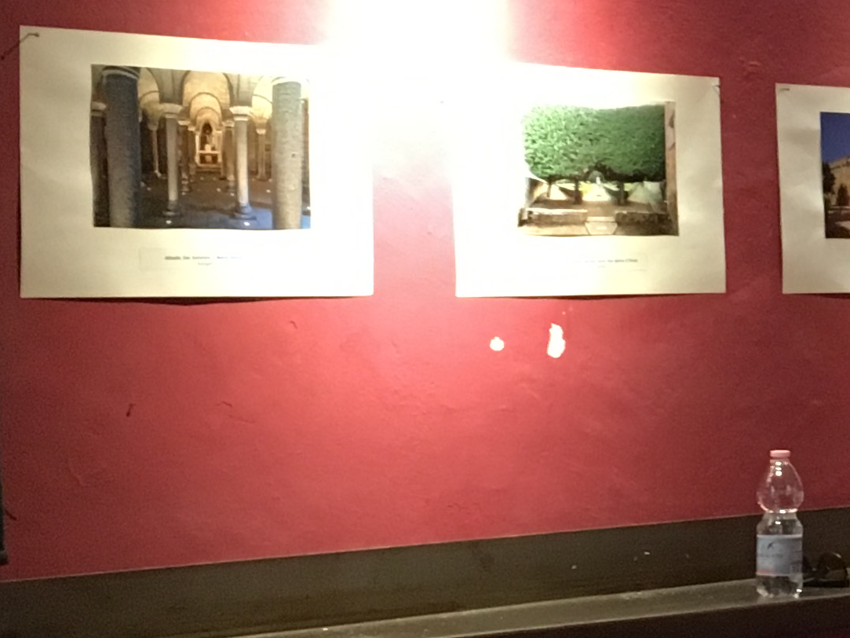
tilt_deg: +4.0
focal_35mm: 108
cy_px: 162
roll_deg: +0.2
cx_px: 1119
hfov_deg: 17.1
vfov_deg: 13.7
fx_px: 2652
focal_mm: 4.15
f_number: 2.2
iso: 200
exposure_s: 1/17
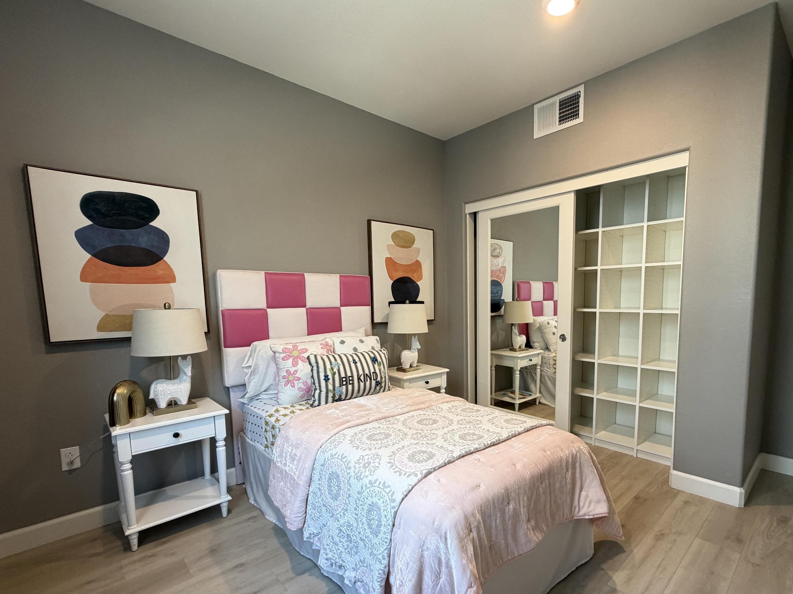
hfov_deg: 90.5
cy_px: 339
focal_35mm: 17
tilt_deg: -6.6
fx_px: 389
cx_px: 449
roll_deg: +1.0
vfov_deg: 74.3
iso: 250
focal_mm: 2.22
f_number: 2.2
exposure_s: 1/60
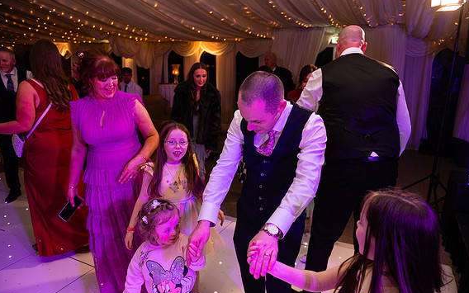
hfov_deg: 72.5
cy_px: 158
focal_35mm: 25
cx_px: 235
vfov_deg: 49.2
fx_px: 320
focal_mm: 24
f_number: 3.5
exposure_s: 1/160
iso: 1000
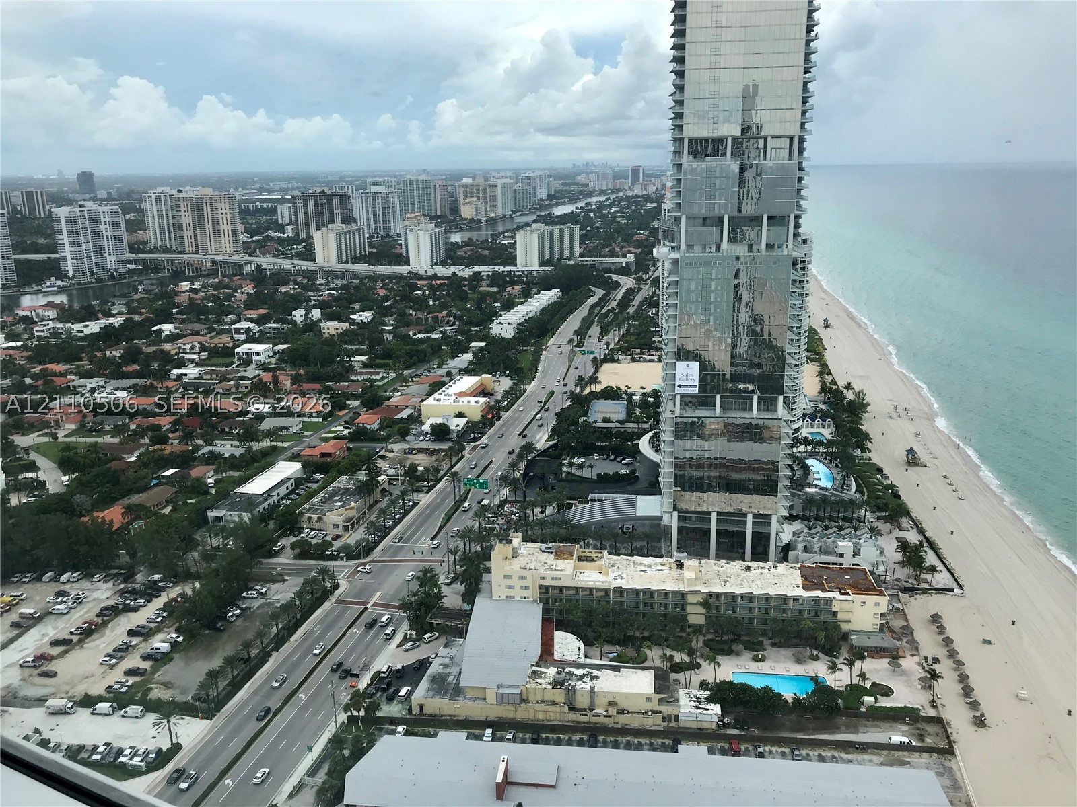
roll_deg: -0.5
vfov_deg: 49.7
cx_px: 538
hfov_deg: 63.4
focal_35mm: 28
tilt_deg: -16.1
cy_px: 404
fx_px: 871
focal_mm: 3.99
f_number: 1.8
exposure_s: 1/772
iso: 20
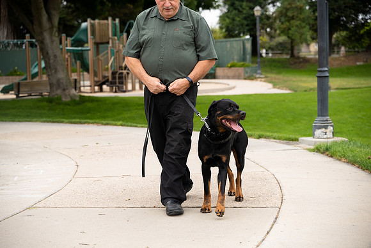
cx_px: 186
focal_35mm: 75
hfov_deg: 27.0
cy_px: 124
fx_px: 773
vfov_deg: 18.2
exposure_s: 1/500
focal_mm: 75
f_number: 4
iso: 640
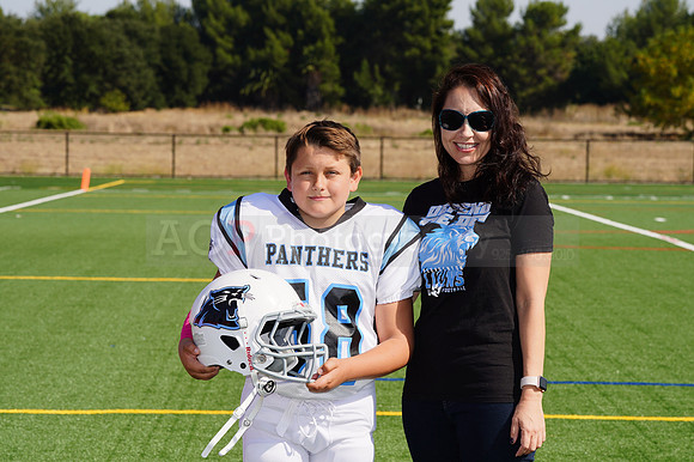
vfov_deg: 9.7
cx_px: 347
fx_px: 2717
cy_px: 231
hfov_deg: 14.6
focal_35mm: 141
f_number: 11
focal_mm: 141
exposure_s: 1/250
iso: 100
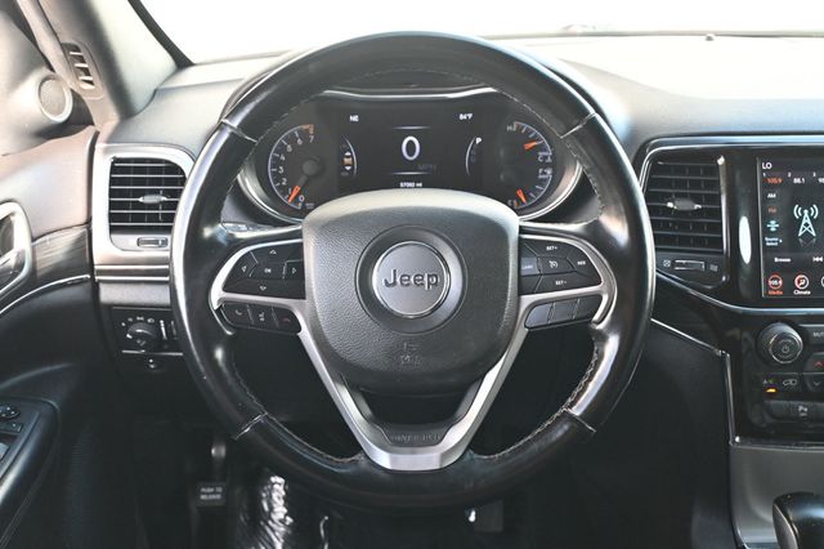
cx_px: 412
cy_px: 274
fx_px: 944
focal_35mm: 41
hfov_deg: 47.2
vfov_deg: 32.4
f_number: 4.5
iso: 1100
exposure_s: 1/125
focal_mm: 27.5
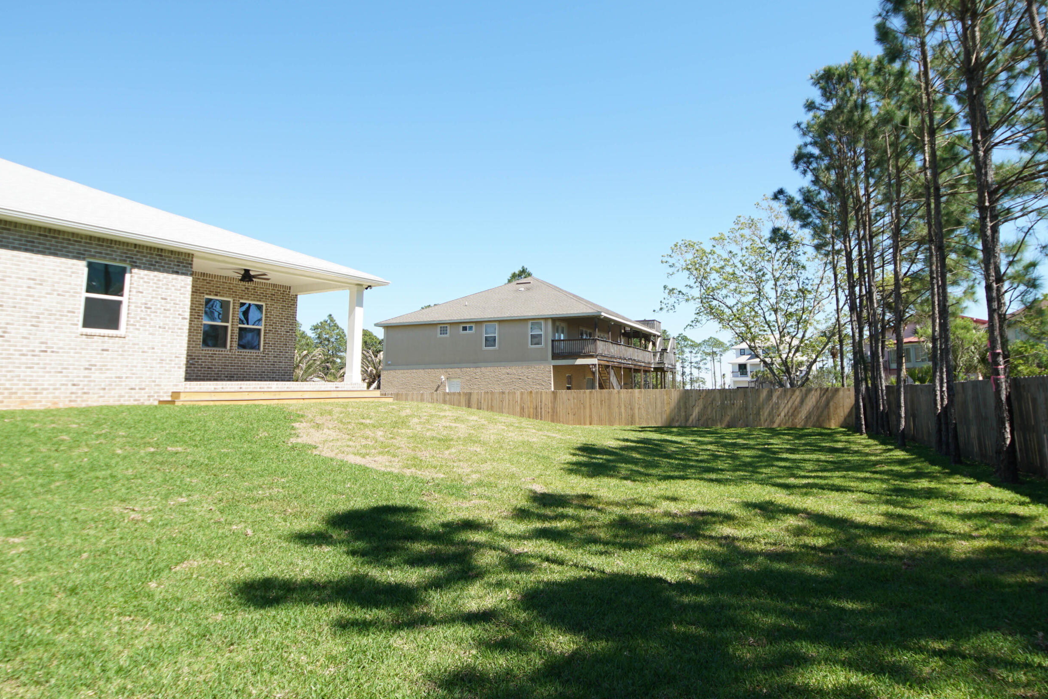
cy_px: 299
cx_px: 615
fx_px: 640
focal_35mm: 22
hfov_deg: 77.9
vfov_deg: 57.0
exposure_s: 1/160
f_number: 6.3
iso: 100
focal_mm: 12
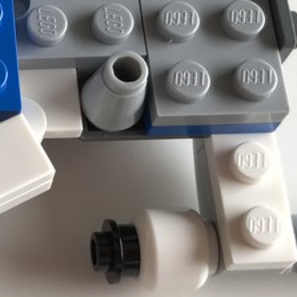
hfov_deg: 16.8
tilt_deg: -64.9
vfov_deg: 17.3
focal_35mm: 100
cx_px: -37
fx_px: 971
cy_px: 62
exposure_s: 1/172
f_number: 1.8
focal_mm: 3.99
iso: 20
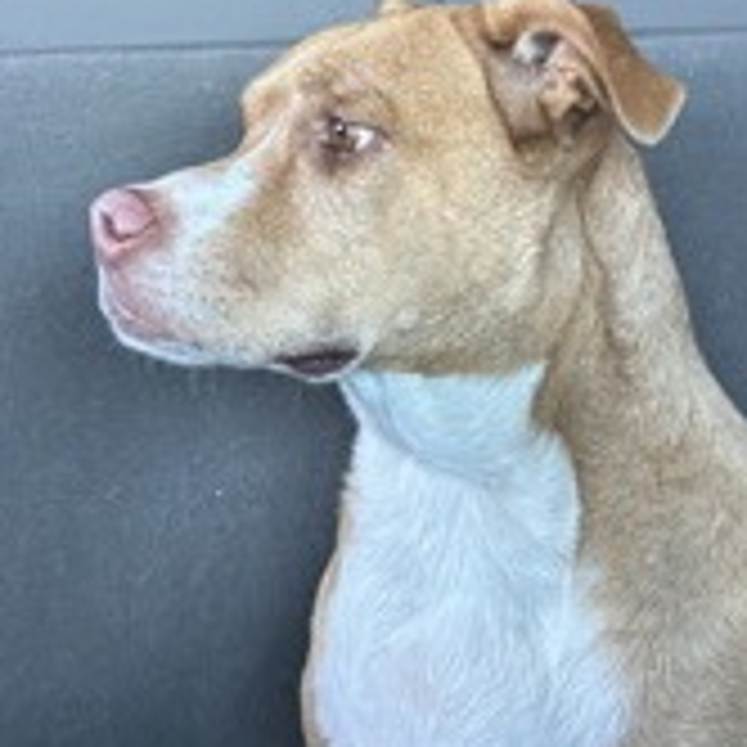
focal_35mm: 58
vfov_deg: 29.3
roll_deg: +3.3
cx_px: 493
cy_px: 230
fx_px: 1416
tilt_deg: -5.1
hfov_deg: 29.4
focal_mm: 5.7
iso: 125
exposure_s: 1/108
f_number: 1.5
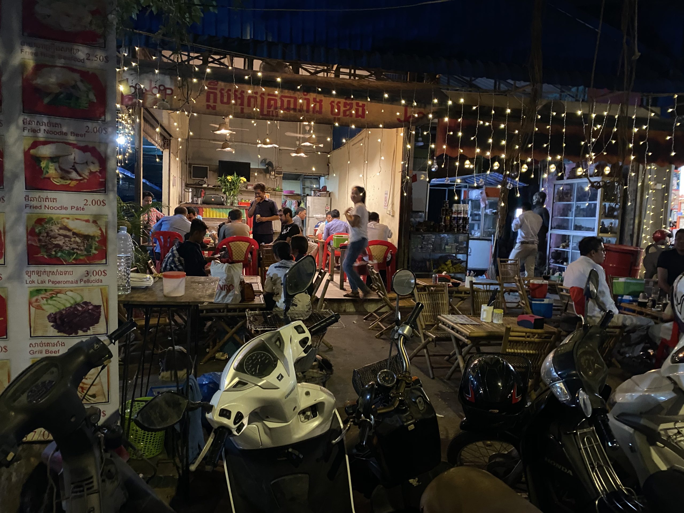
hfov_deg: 67.3
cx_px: 342
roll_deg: -2.1
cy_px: 256
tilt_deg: -5.9
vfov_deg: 53.1
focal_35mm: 26
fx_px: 514
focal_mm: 4.25
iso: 800
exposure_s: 1/25
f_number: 1.8
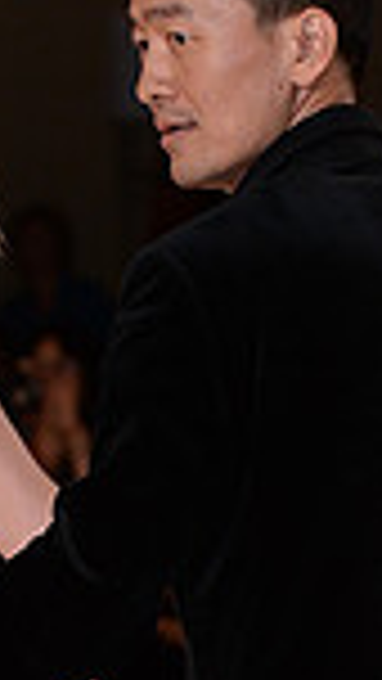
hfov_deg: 2.5
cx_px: -92
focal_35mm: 481
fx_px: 8657
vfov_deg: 4.5
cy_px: 892
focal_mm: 120
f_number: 5
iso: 1600
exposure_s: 1/250
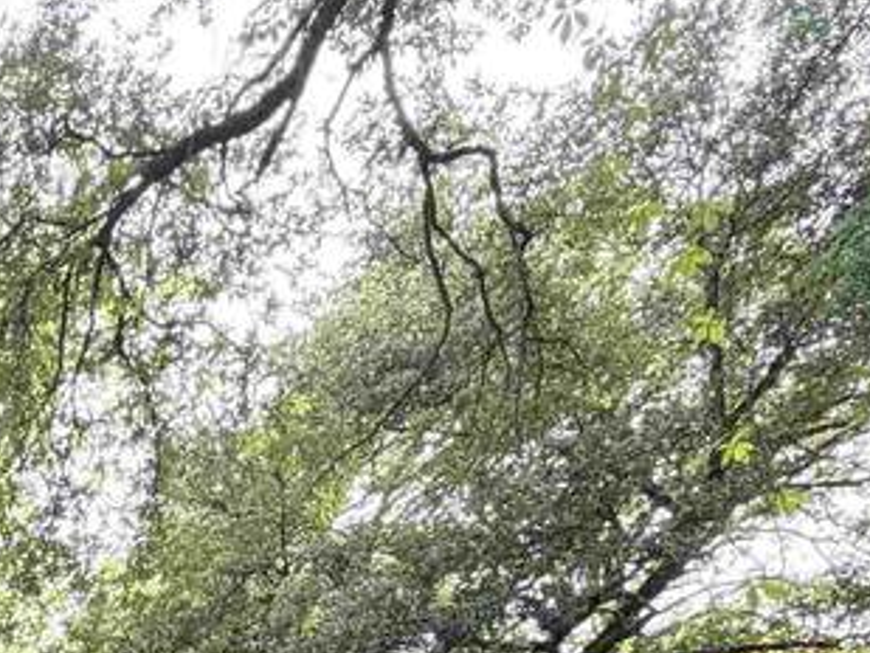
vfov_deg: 20.1
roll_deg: -0.8
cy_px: 1086
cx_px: -315
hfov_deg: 26.9
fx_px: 1458
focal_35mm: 58
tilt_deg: +1.3
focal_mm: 2.22
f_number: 2.2
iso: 80
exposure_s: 1/121
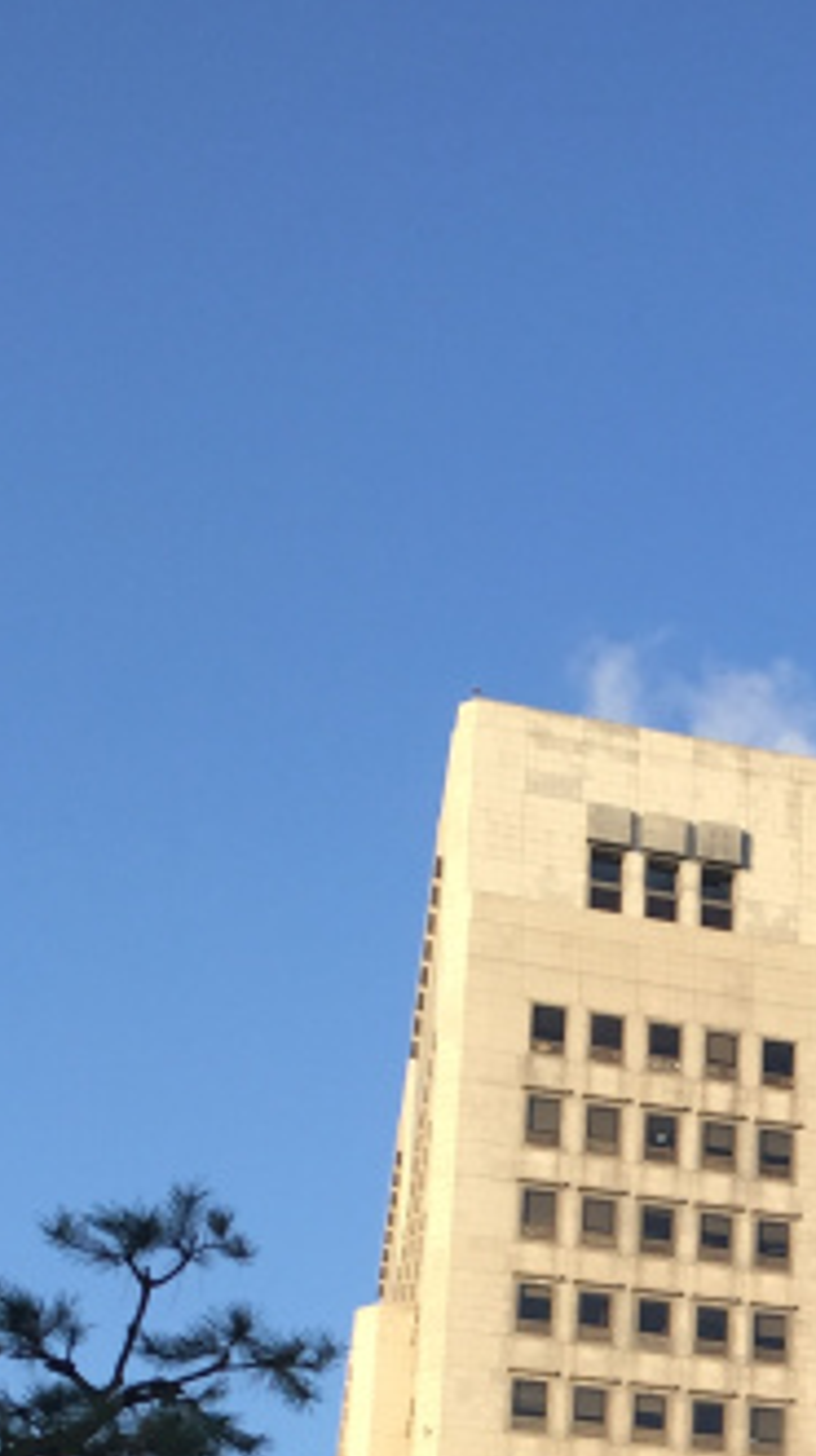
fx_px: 3201
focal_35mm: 83
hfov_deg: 13.6
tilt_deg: +15.8
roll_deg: +0.5
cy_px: 1835
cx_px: 1244
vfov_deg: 23.1
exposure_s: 1/760
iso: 32
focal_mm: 4.15
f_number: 2.2
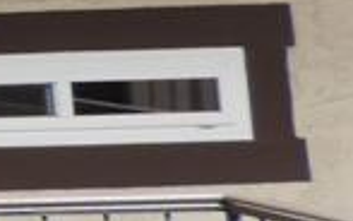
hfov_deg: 8.8
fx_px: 1703
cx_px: -838
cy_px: -226
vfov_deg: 7.1
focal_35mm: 177
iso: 80
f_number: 3
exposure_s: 1/500
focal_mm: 4.3
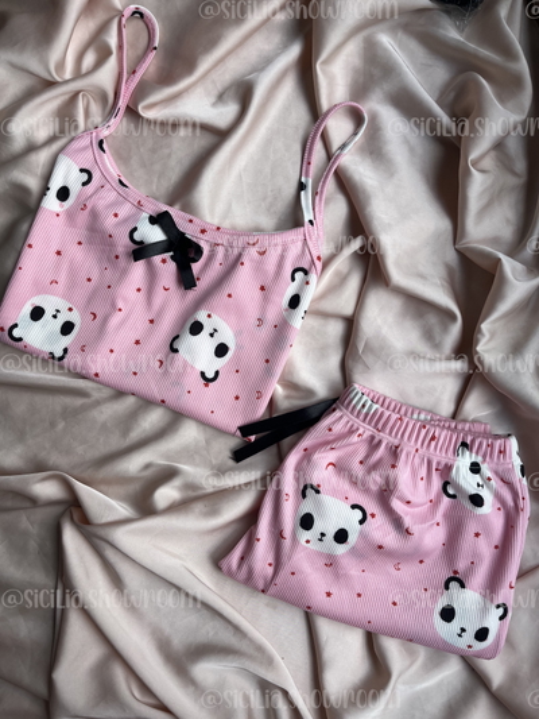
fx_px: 540
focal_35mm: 26
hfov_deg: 53.1
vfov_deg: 67.3
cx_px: 270
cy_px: 360
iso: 50
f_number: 1.6
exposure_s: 1/467
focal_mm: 5.1
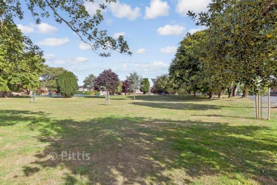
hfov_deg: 86.9
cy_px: 92
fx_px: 146
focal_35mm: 19
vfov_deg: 64.6
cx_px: 138
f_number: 8
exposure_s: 1/1000
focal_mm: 13
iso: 500
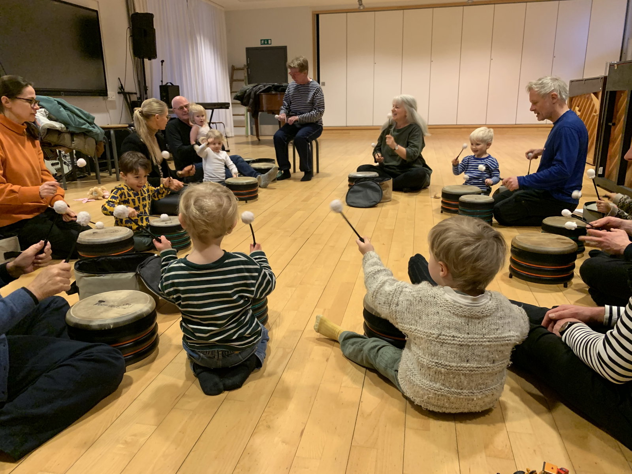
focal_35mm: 26
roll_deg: +0.7
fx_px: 475
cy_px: 237
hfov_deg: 67.3
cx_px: 316
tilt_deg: -14.1
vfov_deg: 53.1
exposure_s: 1/60
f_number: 1.8
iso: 250
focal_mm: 4.25
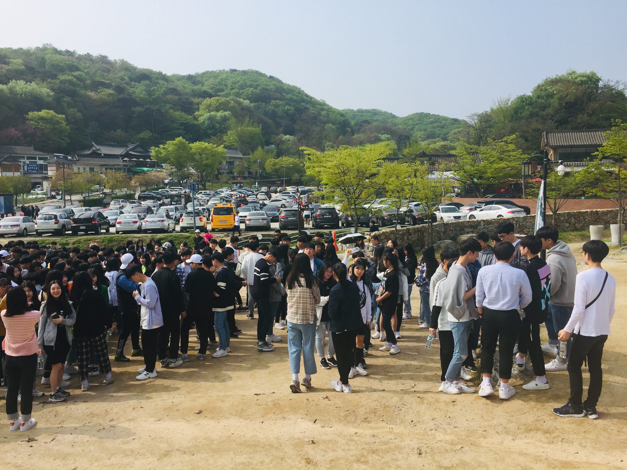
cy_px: 235
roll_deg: -0.1
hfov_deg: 61.7
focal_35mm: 29
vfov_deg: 48.2
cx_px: 314
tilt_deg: -3.4
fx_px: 525
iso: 32
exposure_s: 1/2198
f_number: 2.2
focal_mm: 4.15
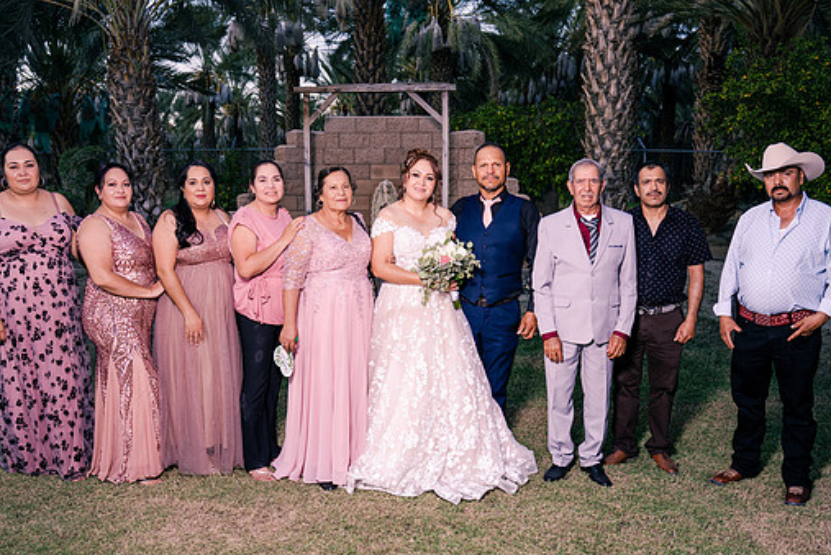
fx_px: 739
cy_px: 315
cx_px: 406
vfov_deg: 41.1
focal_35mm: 32
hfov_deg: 58.7
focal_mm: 28
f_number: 4
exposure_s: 1/400
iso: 320
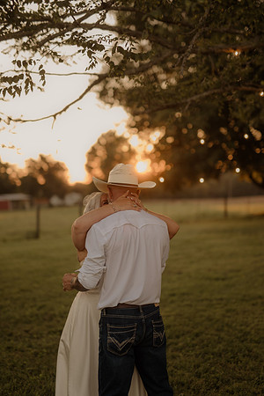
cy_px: 198
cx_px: 132
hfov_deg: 27.0
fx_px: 550
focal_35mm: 50
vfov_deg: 39.6
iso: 200
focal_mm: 50
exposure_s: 1/400
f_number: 2.8
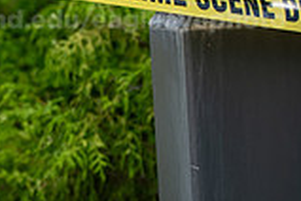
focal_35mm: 285
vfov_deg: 4.8
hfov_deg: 7.0
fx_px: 2383
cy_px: 60
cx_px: -235
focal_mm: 78
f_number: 3.2
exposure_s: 1/500
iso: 160
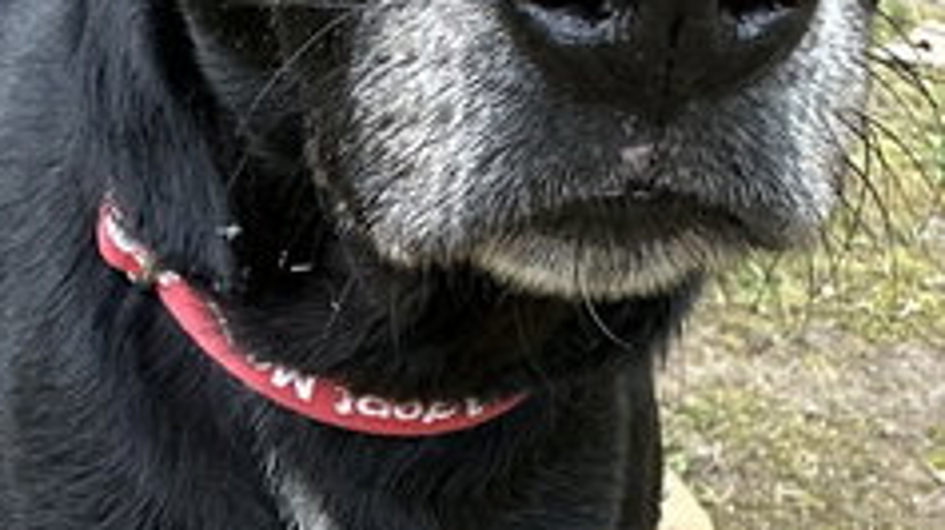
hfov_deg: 23.0
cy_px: 293
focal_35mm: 92
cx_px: 267
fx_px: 2304
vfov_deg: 13.1
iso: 40
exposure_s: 1/121
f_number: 1.9
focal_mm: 2.69
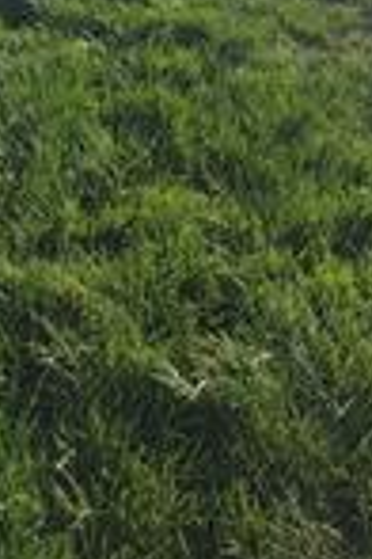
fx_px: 682
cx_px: -23
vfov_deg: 31.5
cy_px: -205
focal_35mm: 44
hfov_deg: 28.2
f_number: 2.2
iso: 50
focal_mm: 2.2
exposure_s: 1/1824
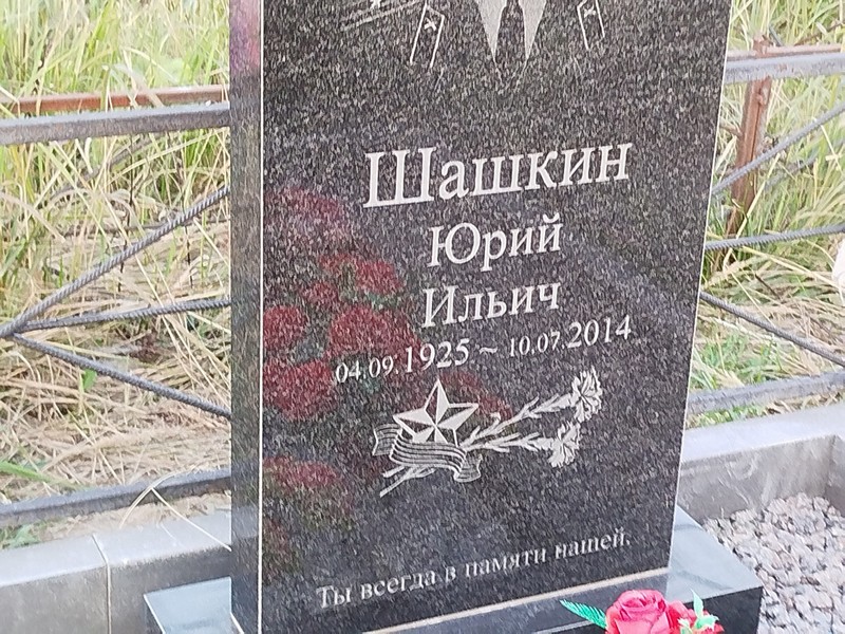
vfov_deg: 20.4
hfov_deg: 27.0
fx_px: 1758
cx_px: 422
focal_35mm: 72
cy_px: 317
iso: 160
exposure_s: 1/50
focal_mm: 5.31
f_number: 1.7
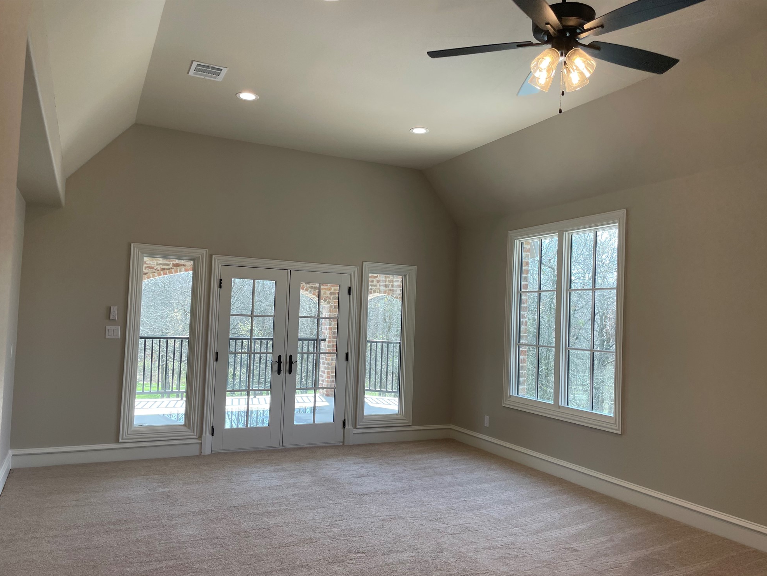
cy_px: 299
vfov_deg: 51.3
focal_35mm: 27
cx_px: 378
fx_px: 598
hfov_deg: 65.3
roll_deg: -2.2
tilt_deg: +3.7
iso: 32
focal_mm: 4.2
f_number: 1.6
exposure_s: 1/167
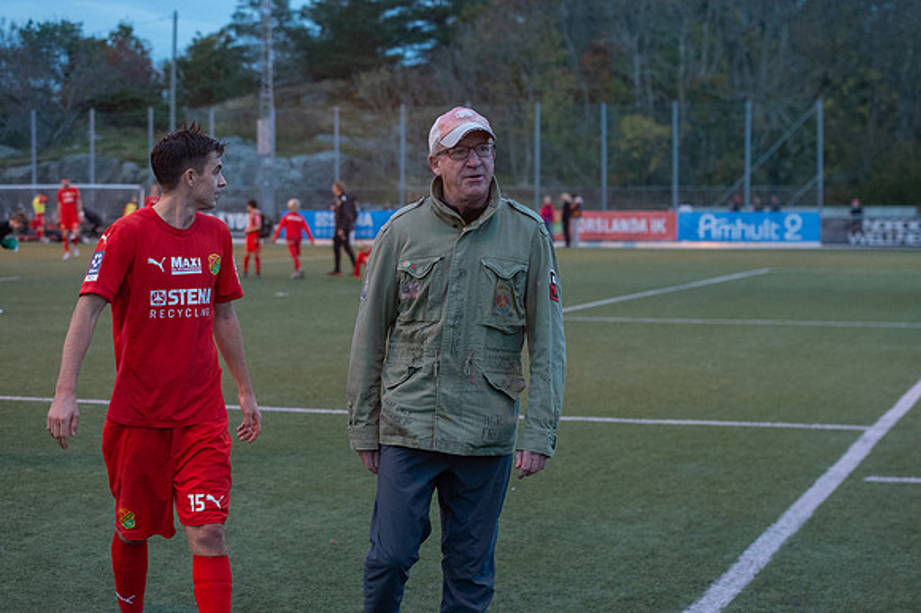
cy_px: 306
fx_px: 2097
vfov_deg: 16.6
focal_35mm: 82
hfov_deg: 24.8
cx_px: 460
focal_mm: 82
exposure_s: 1/320
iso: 8000
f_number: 5
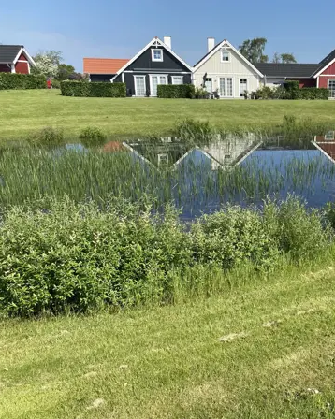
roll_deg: -0.6
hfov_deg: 41.3
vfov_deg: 52.9
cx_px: 272
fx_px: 422
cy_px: 210
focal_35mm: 34
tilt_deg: -16.4
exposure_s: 1/2268
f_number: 1.8
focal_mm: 4.25
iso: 32
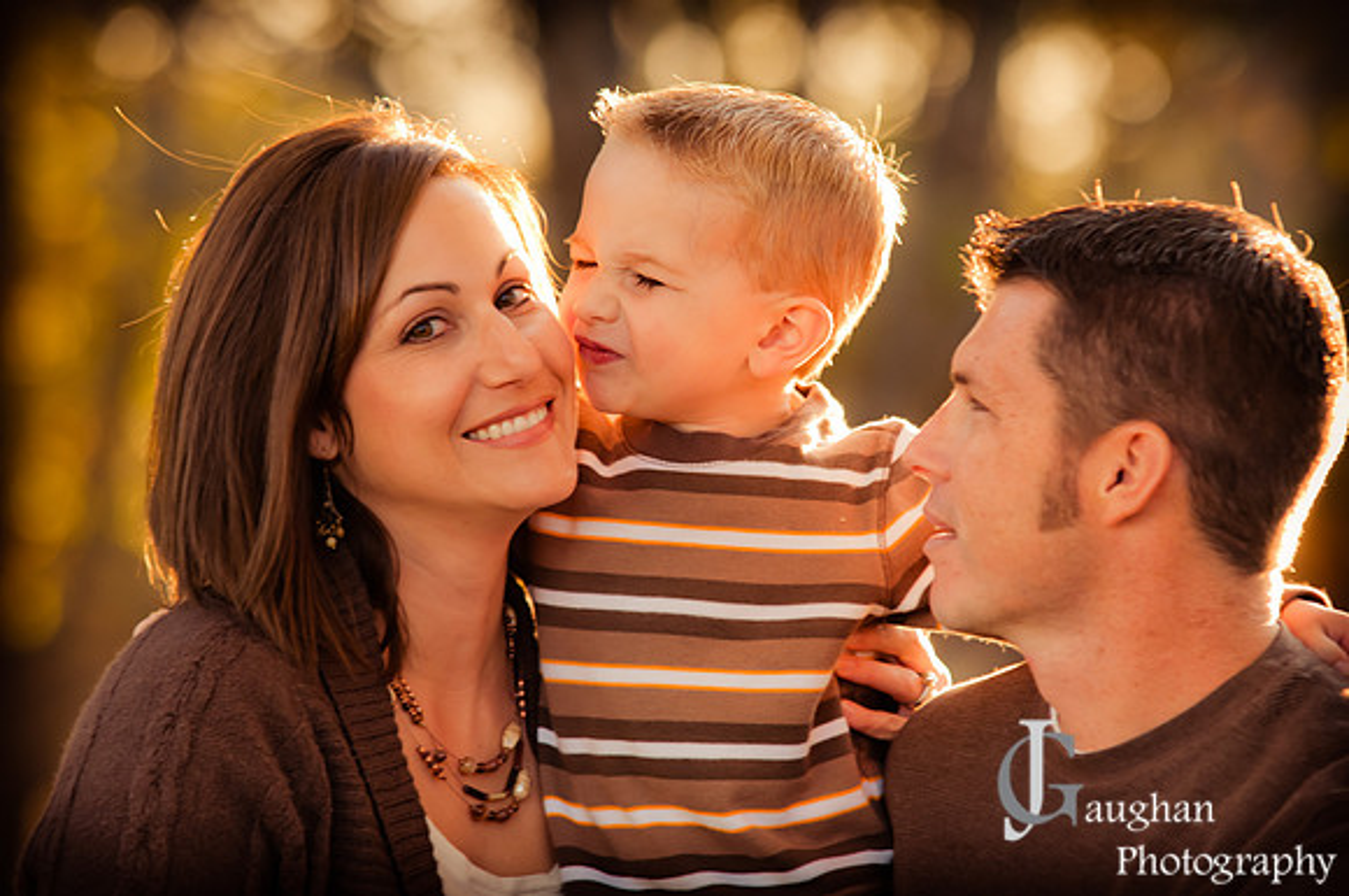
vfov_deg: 5.7
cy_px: 448
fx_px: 8981
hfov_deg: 8.6
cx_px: 674
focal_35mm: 240
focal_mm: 160
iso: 500
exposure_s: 1/320
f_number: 3.5
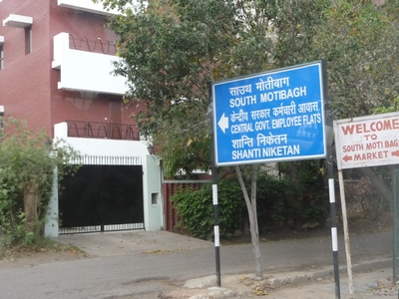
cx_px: 200
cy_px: 150
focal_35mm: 50
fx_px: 576
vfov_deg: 29.1
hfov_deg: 38.2
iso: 200
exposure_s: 1/200
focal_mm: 5
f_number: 3.4
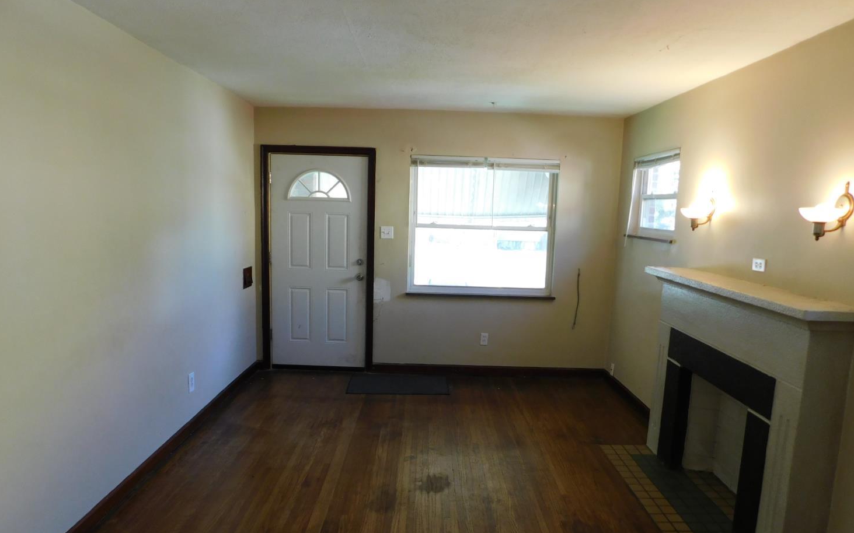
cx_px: 435
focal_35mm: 25
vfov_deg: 49.2
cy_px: 297
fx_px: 582
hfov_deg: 72.5
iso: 140
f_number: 3
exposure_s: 1/30
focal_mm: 4
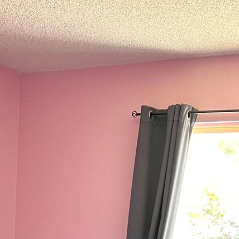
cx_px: 64
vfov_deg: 18.5
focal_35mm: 86
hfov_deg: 20.0
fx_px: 672
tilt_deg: -8.4
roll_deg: -2.8
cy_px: 326
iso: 125
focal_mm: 5.7
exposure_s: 1/95
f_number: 1.5
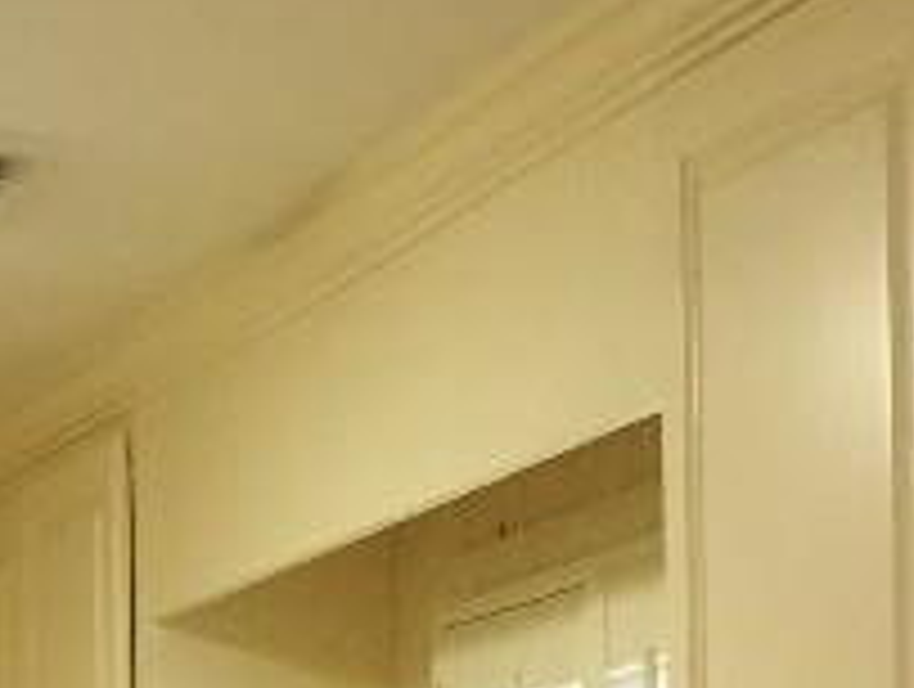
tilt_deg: +0.2
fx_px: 3862
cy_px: 1097
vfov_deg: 9.8
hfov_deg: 13.4
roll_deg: +0.9
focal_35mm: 146
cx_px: 707
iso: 125
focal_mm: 4.15
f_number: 2.2
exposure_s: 1/30
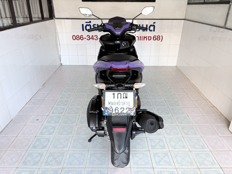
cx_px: 116
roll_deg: -0.1
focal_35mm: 26
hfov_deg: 67.3
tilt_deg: -24.9
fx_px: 174
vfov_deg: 53.1
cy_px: 87
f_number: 1.6
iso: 320
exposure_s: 1/60
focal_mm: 5.96
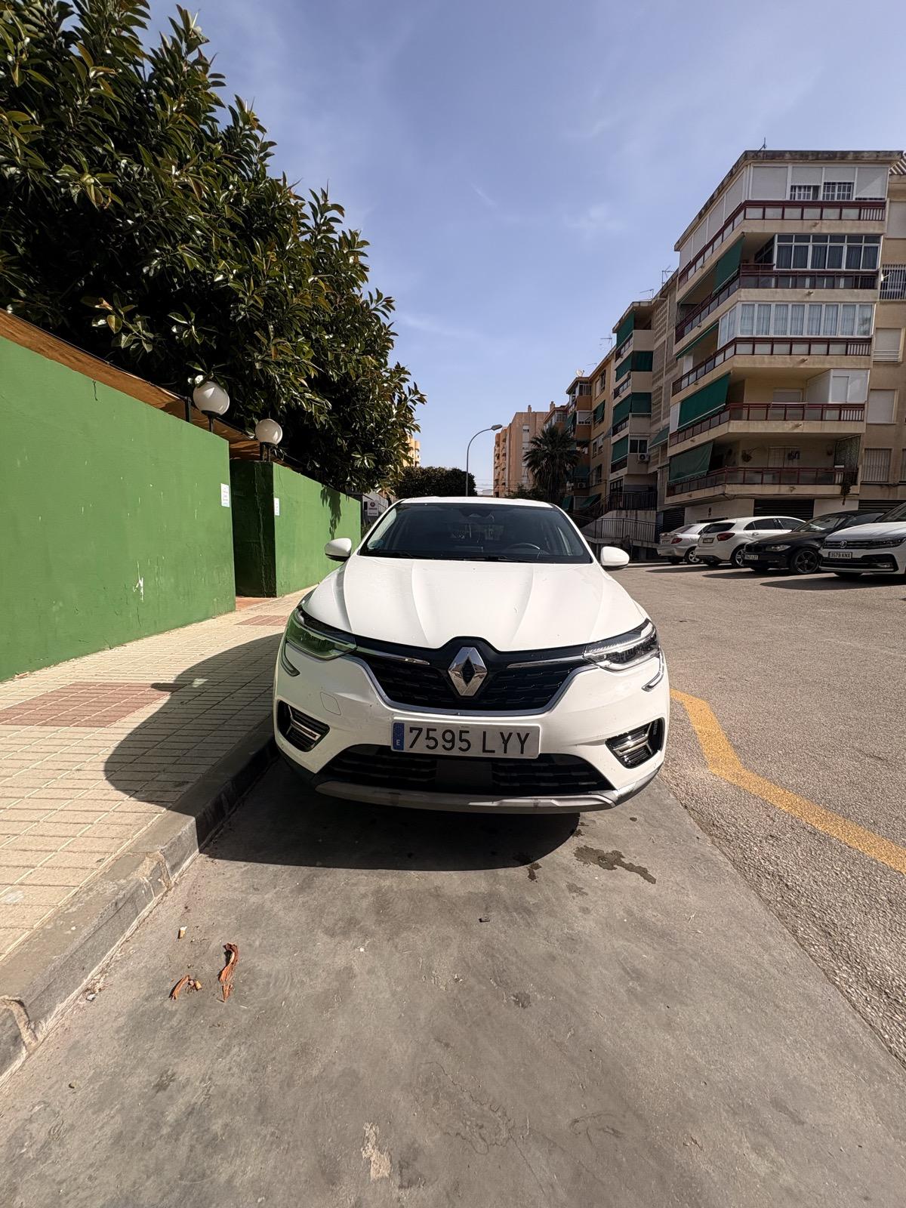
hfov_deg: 85.7
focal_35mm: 14
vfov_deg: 102.1
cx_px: 453
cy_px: 604
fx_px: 489
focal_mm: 2.22
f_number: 2.2
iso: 50
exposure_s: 1/2208
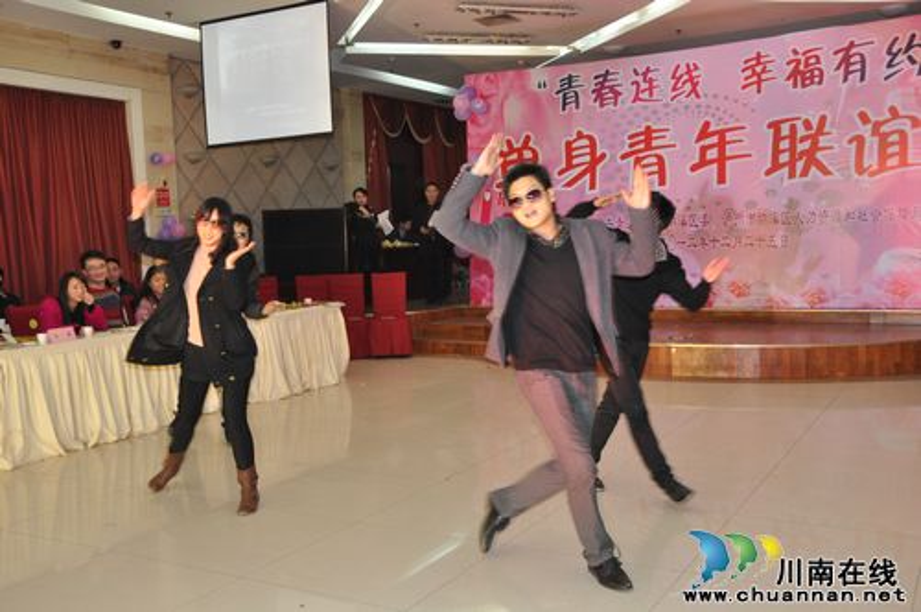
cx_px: 460
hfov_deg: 53.2
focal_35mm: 36
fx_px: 920
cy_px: 306
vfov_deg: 36.8
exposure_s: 1/60
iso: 800
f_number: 3.8
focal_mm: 24
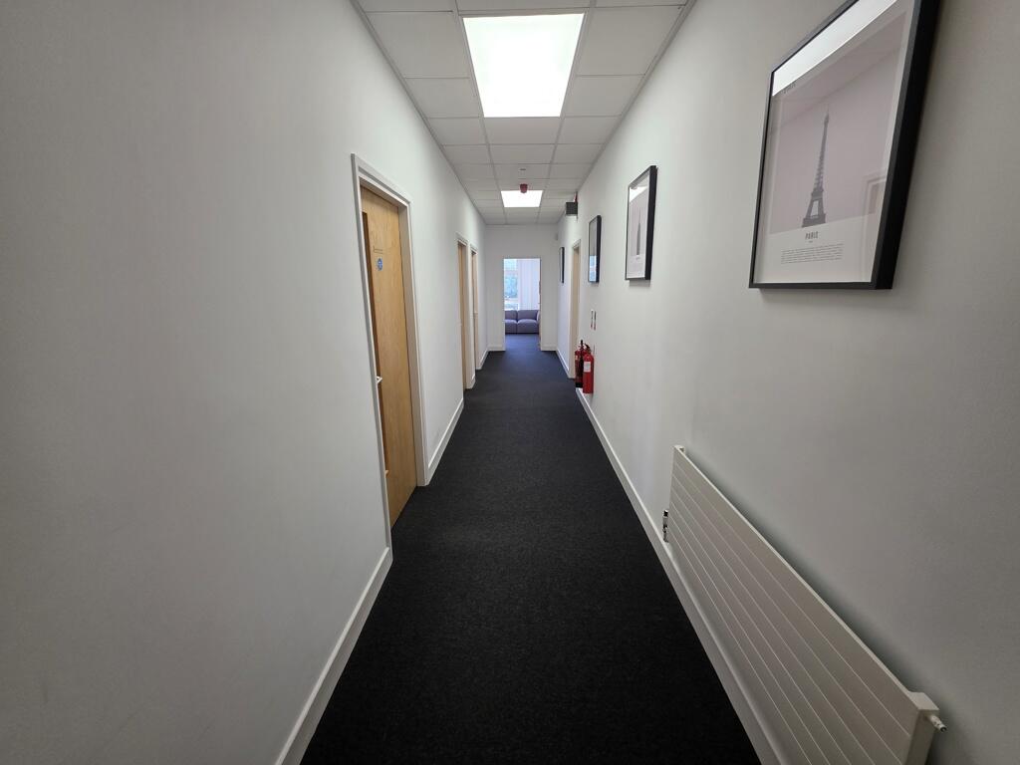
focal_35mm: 13
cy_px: 382
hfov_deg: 106.2
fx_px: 383
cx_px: 510
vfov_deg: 89.9
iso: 100
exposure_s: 1/100
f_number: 1.9
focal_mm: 2.2
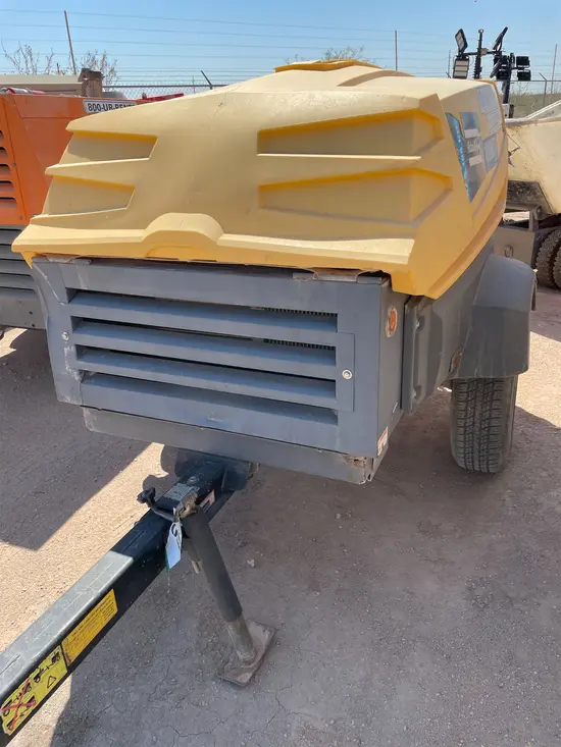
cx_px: 280
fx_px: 562
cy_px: 374
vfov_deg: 67.3
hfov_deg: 53.1
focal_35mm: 26
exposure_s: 1/2398
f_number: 1.6
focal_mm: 4.2
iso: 32
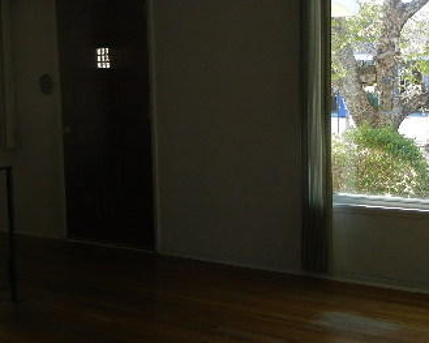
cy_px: 145
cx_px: 220
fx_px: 723
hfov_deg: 33.0
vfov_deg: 26.6
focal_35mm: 57
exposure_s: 1/74.2
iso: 160
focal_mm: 5.4
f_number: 3.5
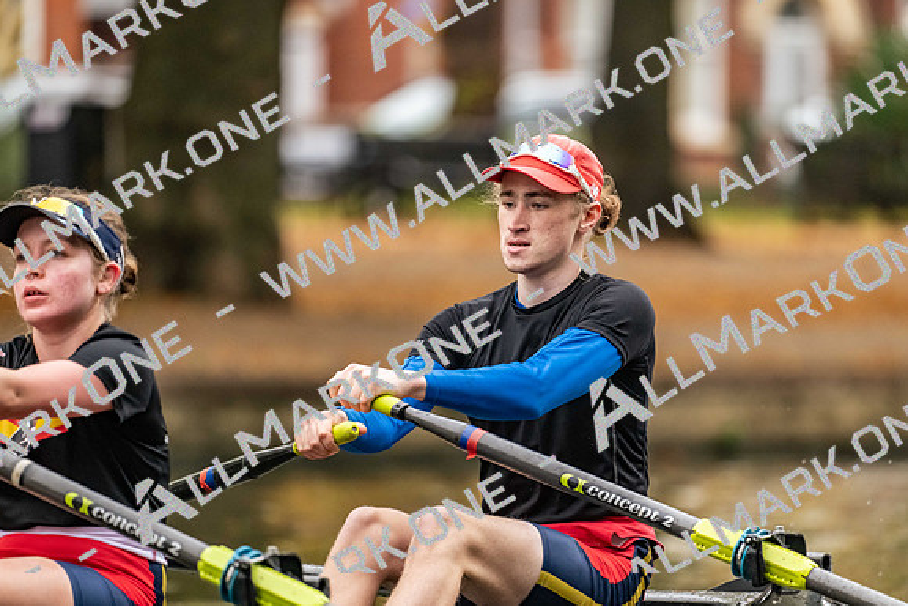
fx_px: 10141
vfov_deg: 3.4
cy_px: 303
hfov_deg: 5.1
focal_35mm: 402
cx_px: 455
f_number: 4.5
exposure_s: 1/2500
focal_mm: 400
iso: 4500
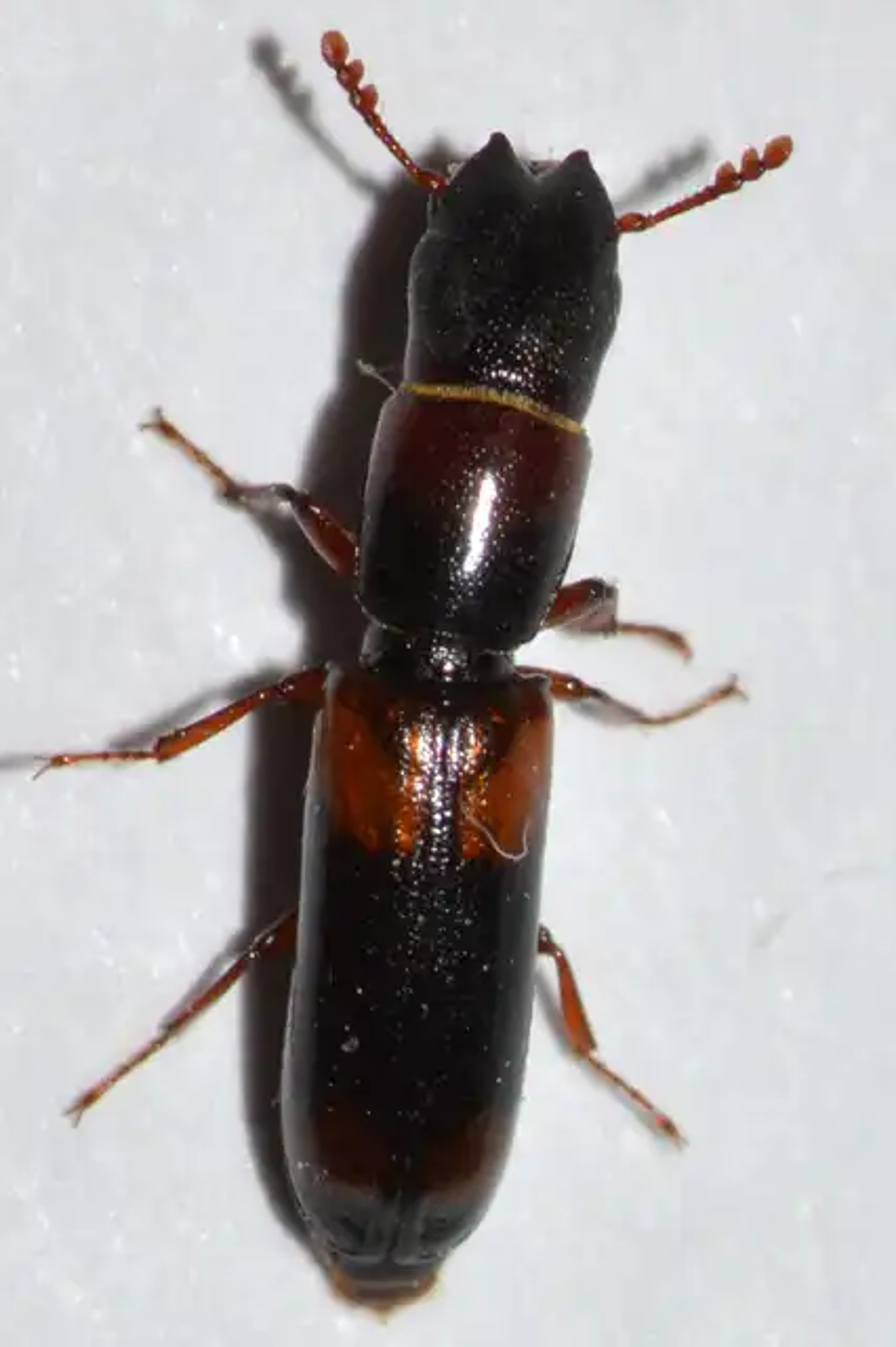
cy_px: 674
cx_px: 448
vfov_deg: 13.7
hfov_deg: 9.1
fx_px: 5606
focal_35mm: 150
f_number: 22
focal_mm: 100
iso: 100
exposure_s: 1/200
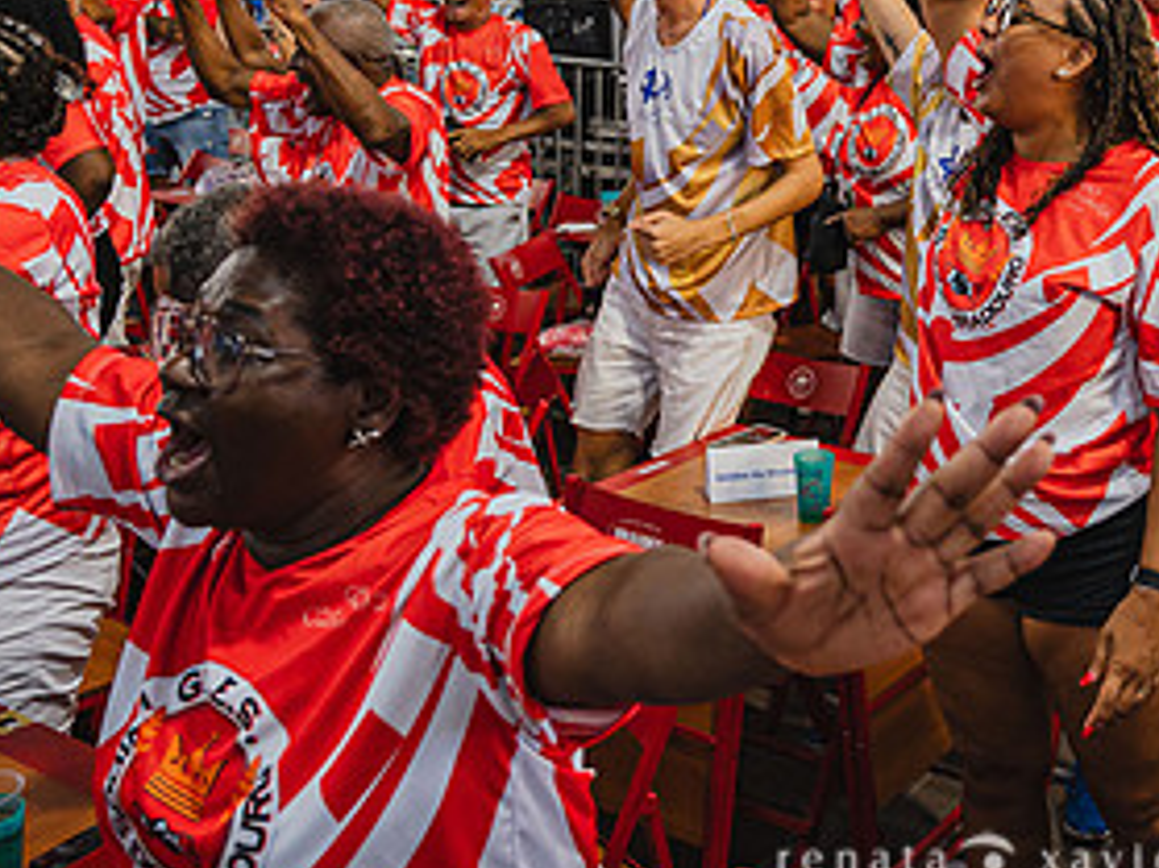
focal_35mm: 48
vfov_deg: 29.3
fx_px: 1606
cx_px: 985
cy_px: 133
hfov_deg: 37.7
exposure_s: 1/320
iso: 1000
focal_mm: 24
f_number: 4
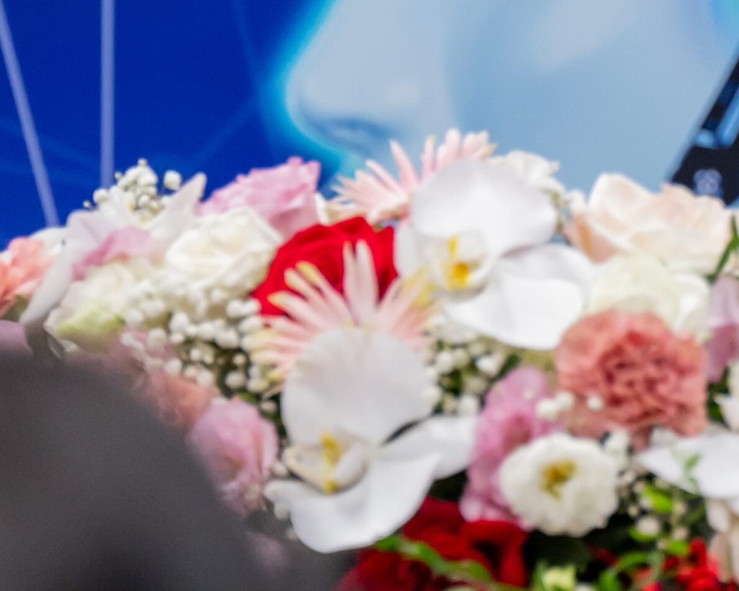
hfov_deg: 2.0
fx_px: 20664
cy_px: -156
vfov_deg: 1.6
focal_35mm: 945
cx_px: 904
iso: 1600
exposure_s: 1/320
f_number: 3.2
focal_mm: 200
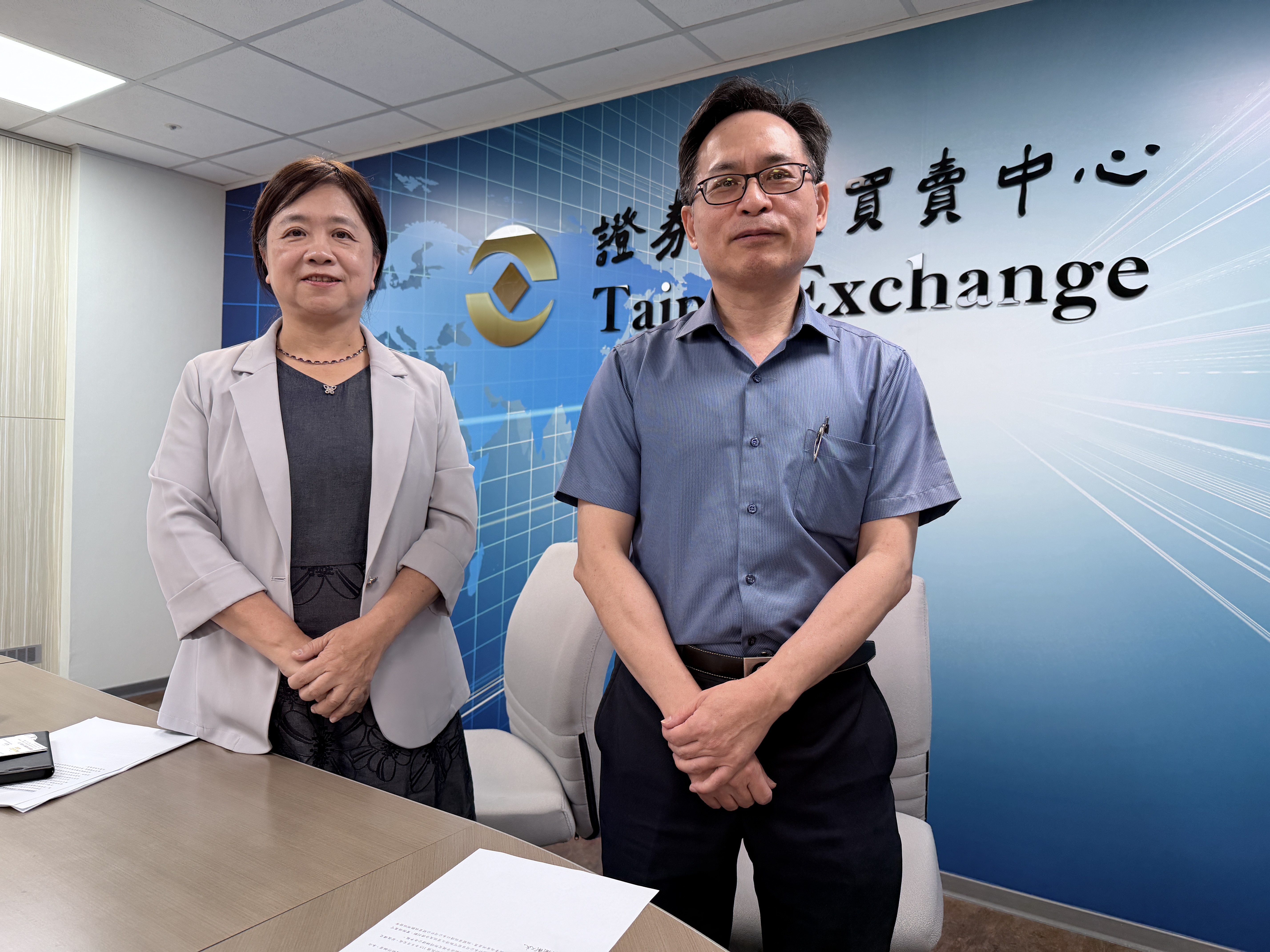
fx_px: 881
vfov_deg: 56.8
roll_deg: -2.5
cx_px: 635
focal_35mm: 24
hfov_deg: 71.6
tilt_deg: -1.4
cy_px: 476
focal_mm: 6.76
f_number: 1.78
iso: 125
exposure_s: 1/120
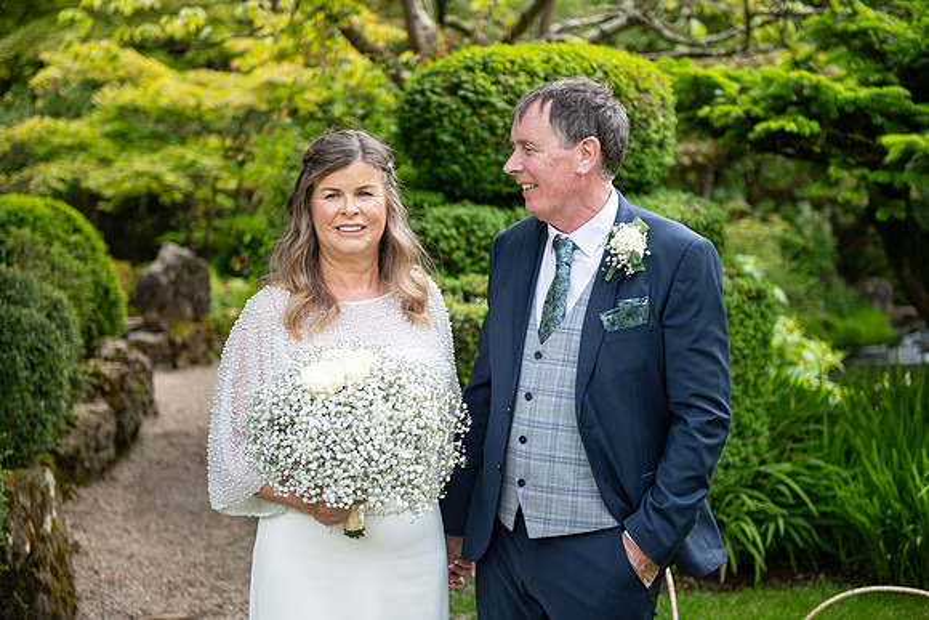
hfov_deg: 30.5
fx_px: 1703
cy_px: 310
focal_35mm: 66
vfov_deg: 20.6
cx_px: 464
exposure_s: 1/1000
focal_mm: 66
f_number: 3.5
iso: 400
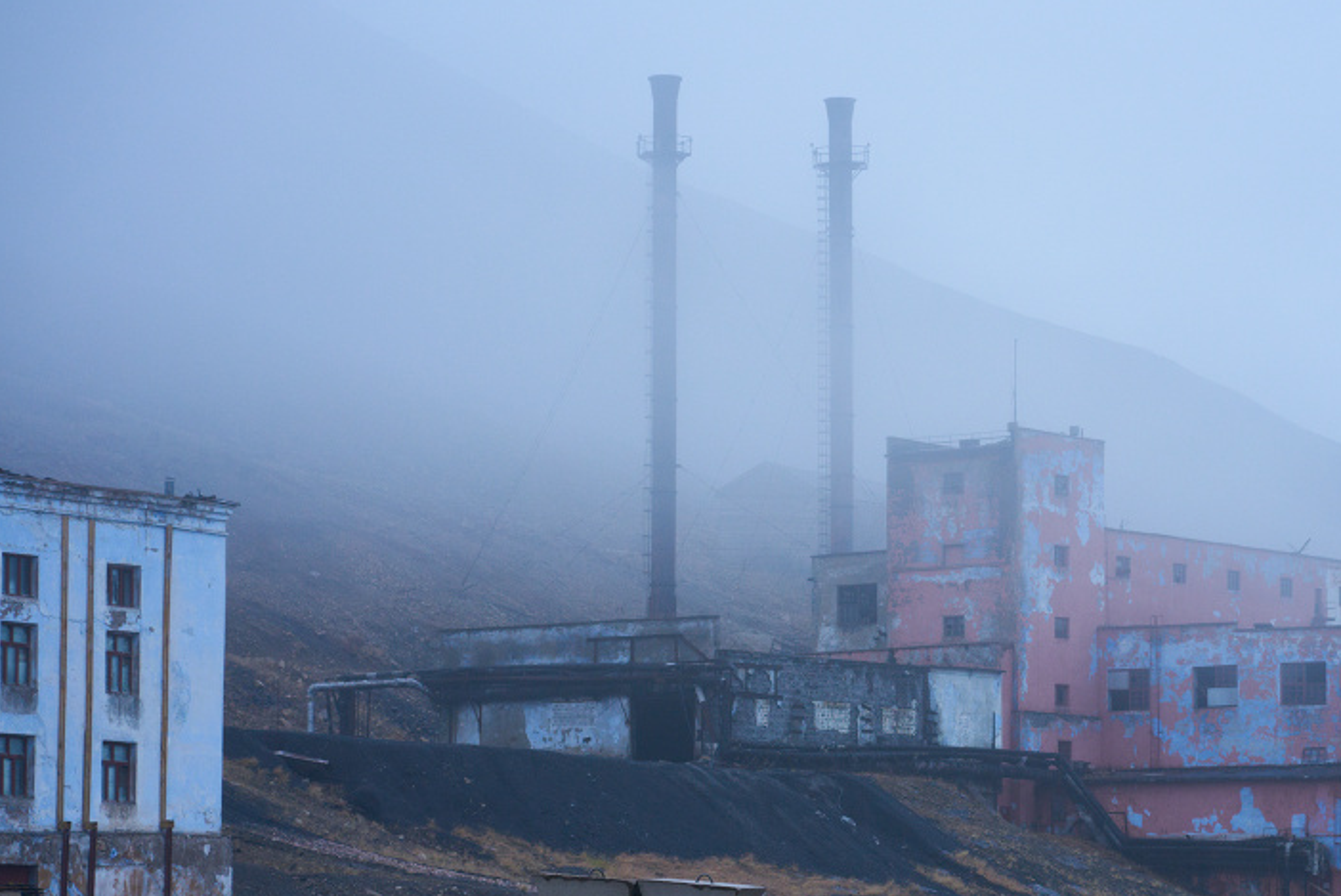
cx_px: 900
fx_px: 4510
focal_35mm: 121
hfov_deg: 16.9
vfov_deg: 11.3
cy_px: 599
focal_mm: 85
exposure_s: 1/100
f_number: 4
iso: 800
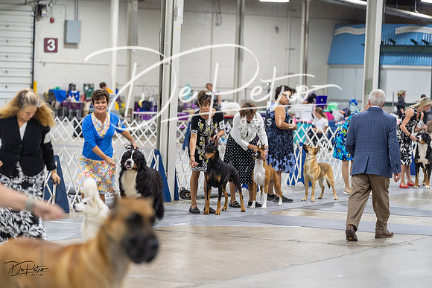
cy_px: 144
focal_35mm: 126
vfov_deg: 10.9
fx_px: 1512
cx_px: 216
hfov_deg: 16.3
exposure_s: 1/160
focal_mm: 126
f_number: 2.8
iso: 2000
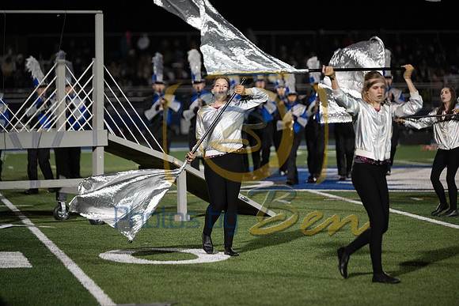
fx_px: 2040
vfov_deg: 8.6
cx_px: 230
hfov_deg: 12.8
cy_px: 153
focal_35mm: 160
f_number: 2.8
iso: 5000
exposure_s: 1/1250
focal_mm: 160
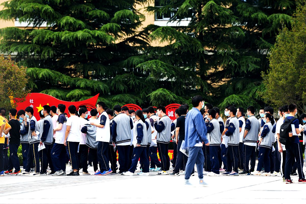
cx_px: 153
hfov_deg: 7.0
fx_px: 2486
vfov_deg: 4.7
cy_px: 102
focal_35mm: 292
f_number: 4.5
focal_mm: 195
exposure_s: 1/500
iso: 100
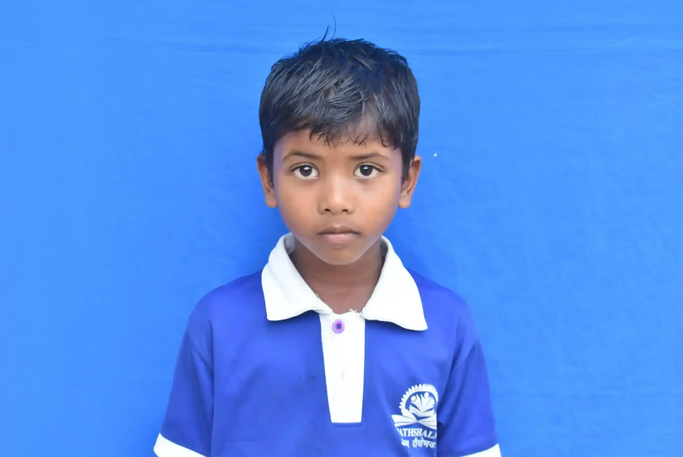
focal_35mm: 82
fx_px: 1566
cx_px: 342
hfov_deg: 24.6
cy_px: 228
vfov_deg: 16.6
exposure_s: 1/80
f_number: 6.3
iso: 500
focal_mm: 55
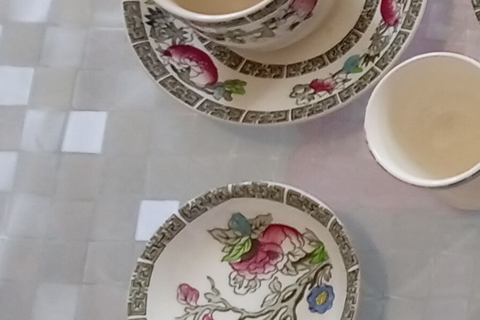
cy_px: 63
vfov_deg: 11.5
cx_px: 999
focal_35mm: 119
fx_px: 1587
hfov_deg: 14.1
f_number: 1.8
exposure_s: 1/33.3
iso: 189
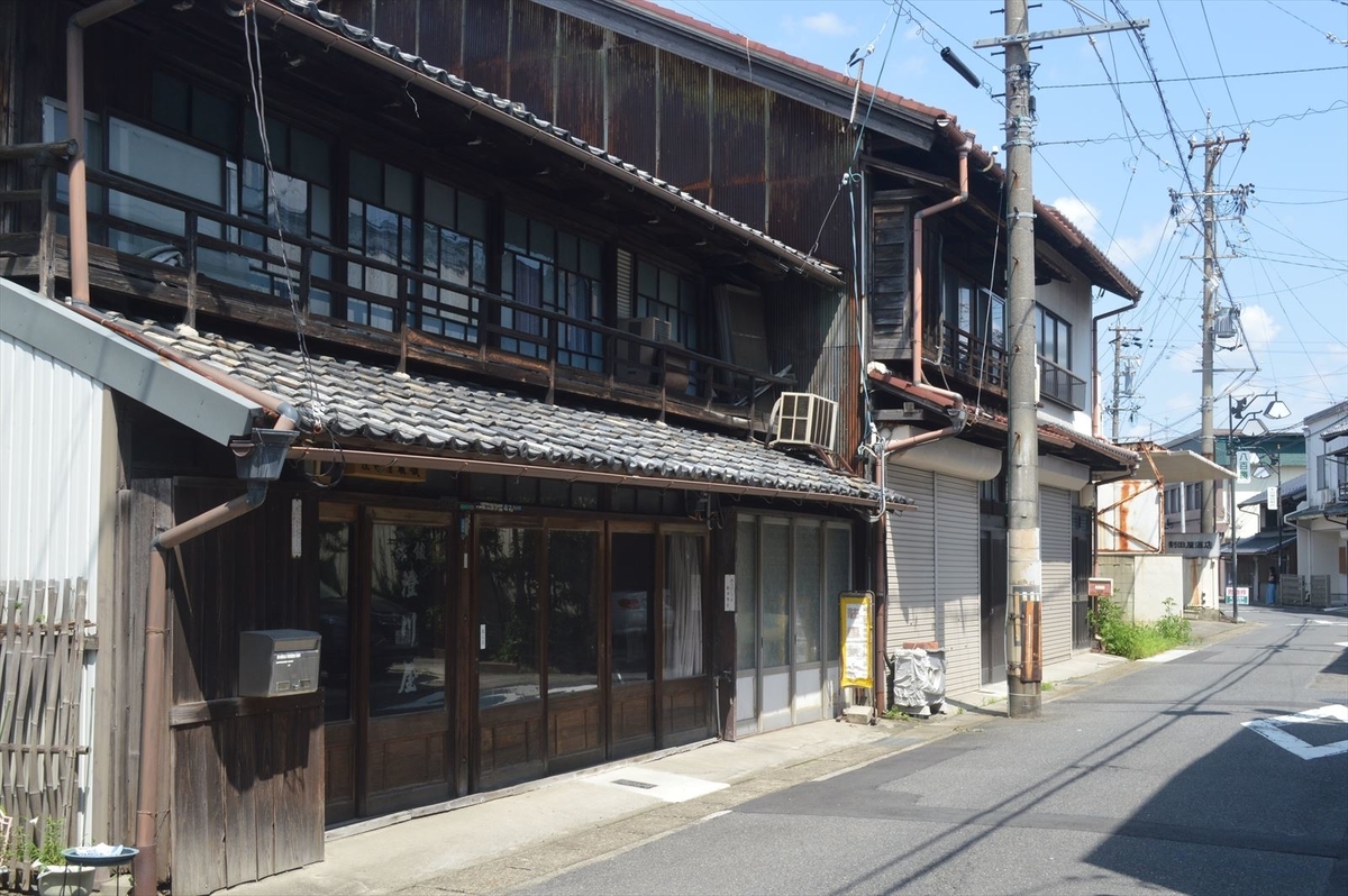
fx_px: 1459
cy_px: 448
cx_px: 674
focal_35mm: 39
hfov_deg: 49.6
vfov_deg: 34.2
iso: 400
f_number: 9
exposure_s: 1/320
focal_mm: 26
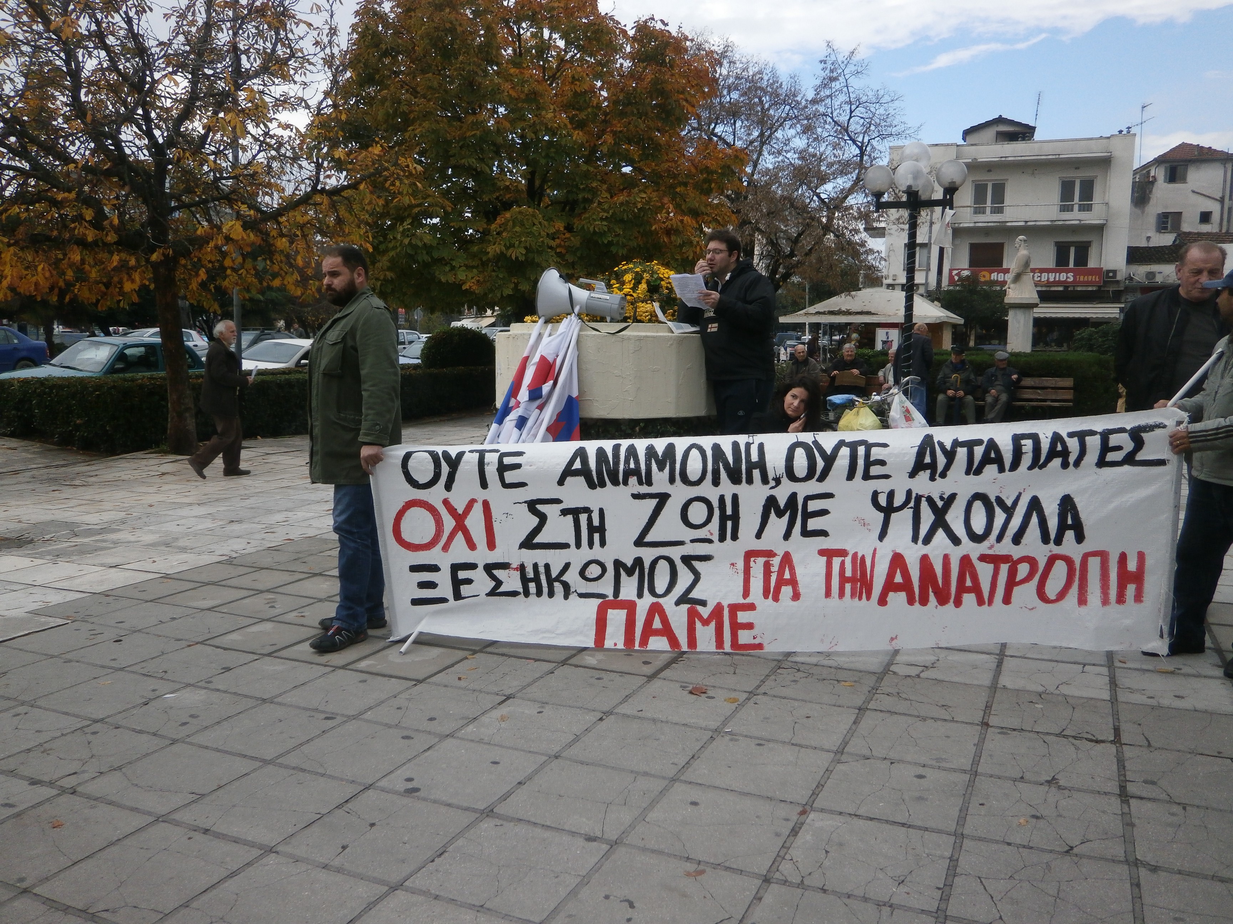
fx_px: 926
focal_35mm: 26
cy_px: 462
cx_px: 616
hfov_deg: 67.3
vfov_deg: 53.1
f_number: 2.8
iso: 100
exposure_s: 1/640
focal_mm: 4.7
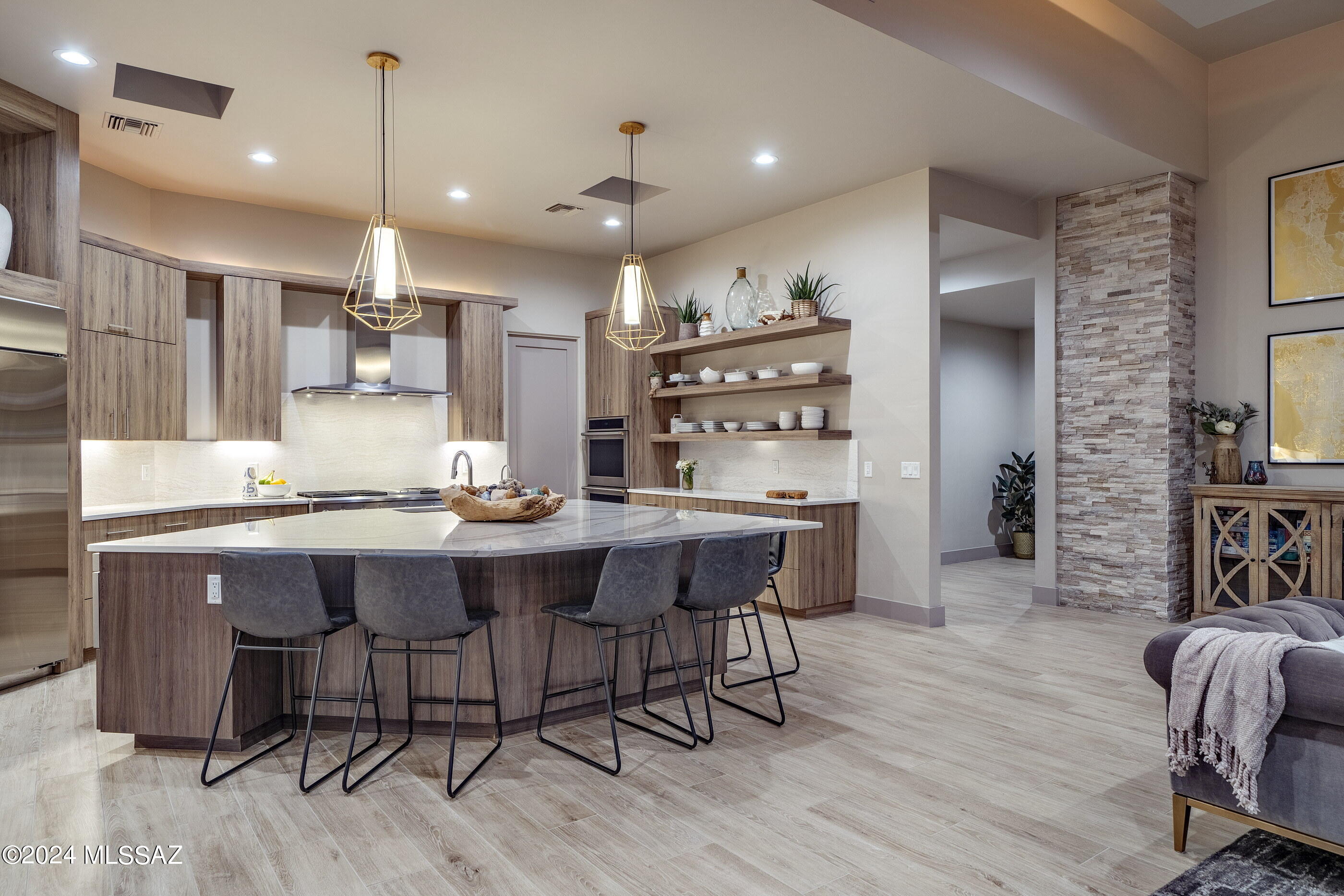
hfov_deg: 81.2
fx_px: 784
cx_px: 672
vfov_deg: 59.5
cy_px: 448
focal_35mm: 21
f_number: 8
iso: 200
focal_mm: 21
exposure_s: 1/25
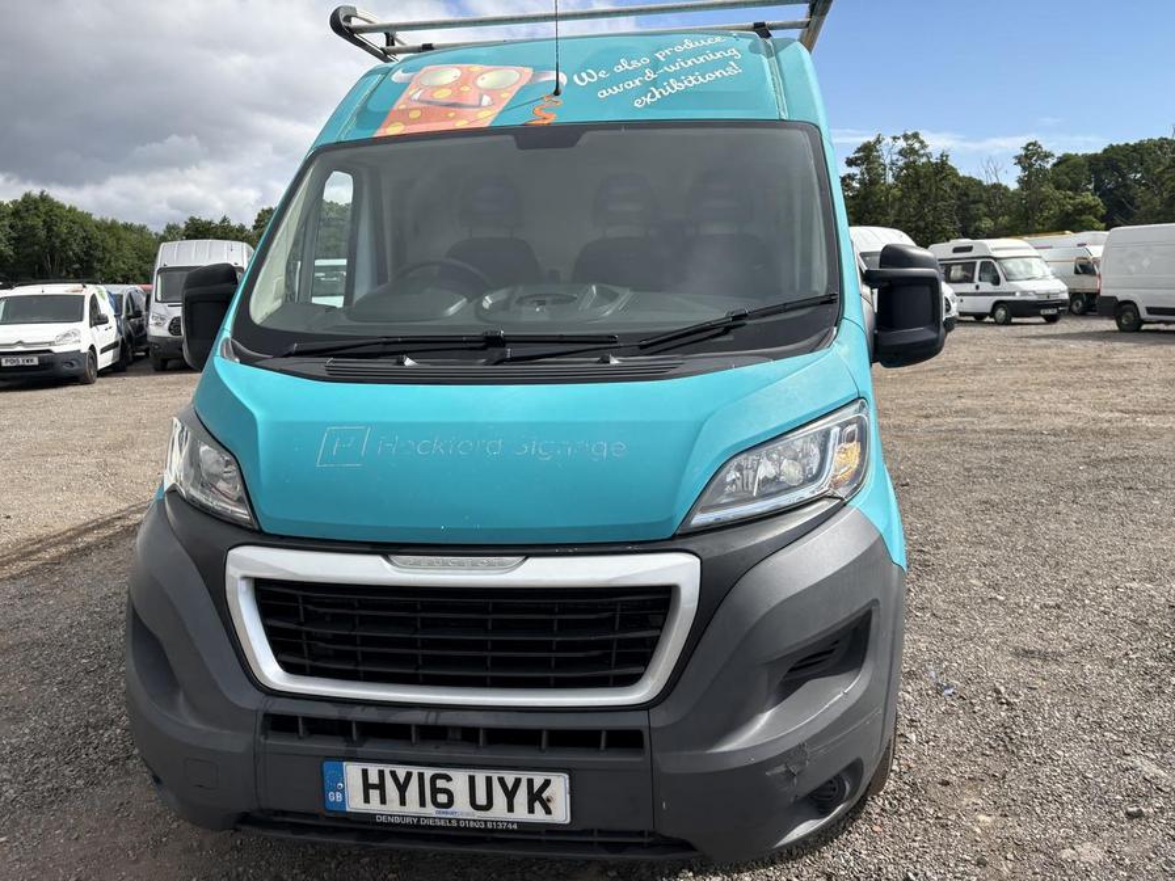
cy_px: 440
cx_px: 588
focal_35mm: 26
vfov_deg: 53.1
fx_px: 883
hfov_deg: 67.3
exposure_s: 1/3125
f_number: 1.6
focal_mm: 5.96
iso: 50
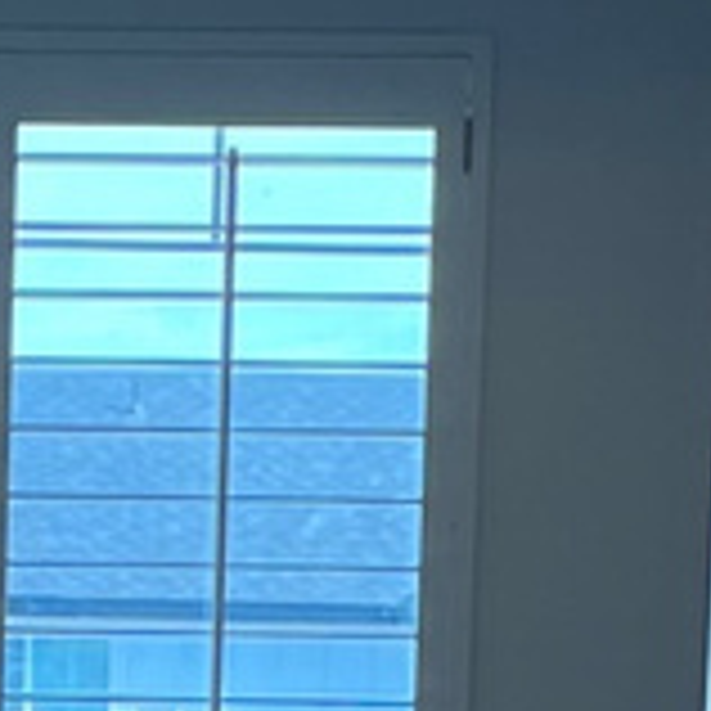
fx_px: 5182
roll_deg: +0.0
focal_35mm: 223
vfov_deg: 7.7
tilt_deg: -4.2
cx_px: -288
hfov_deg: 7.7
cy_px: 1062
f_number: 1.6
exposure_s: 1/165
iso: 40
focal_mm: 5.1
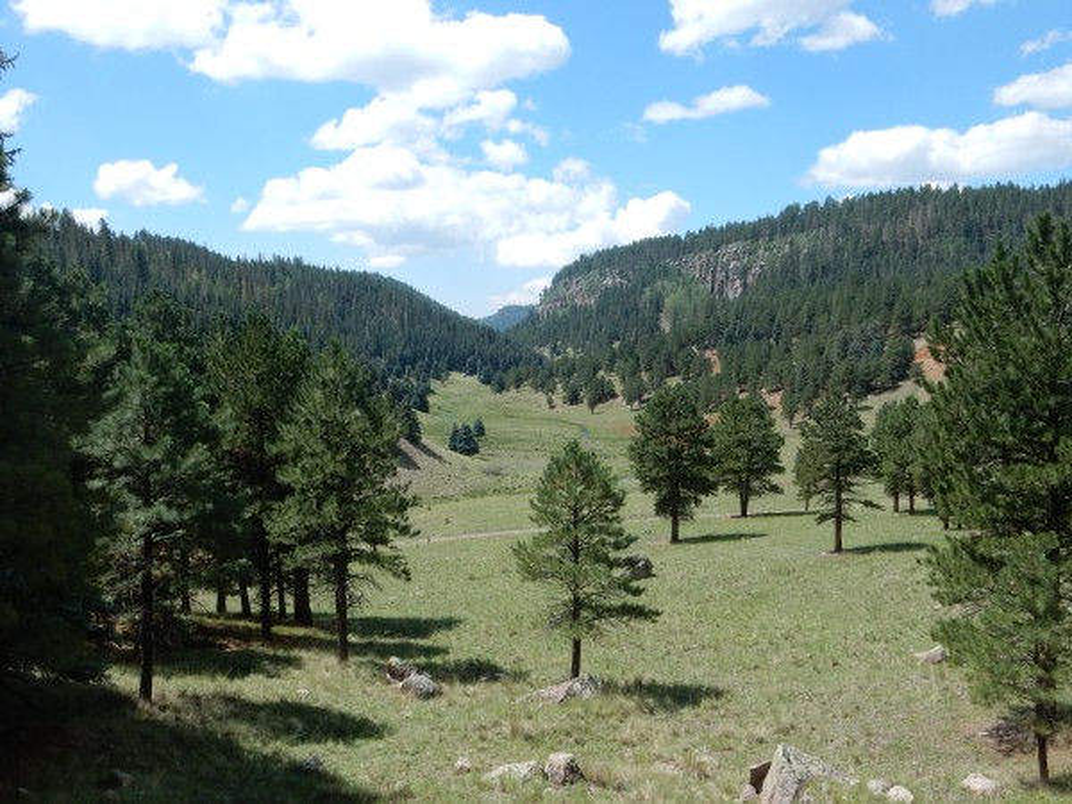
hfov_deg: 60.0
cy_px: 402
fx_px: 929
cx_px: 536
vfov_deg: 46.8
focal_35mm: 30
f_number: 4
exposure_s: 1/1000
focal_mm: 5.4
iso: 125
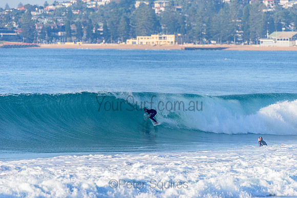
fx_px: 4126
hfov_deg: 4.1
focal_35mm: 500
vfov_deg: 2.8
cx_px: 148
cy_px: 99
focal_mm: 500
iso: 280
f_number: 5.6
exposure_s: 1/2000
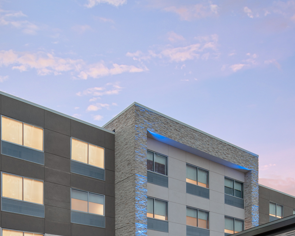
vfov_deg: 35.5
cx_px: 120
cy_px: 182
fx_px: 358
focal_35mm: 41
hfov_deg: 44.6
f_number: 11
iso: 200
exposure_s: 3.2
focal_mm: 17
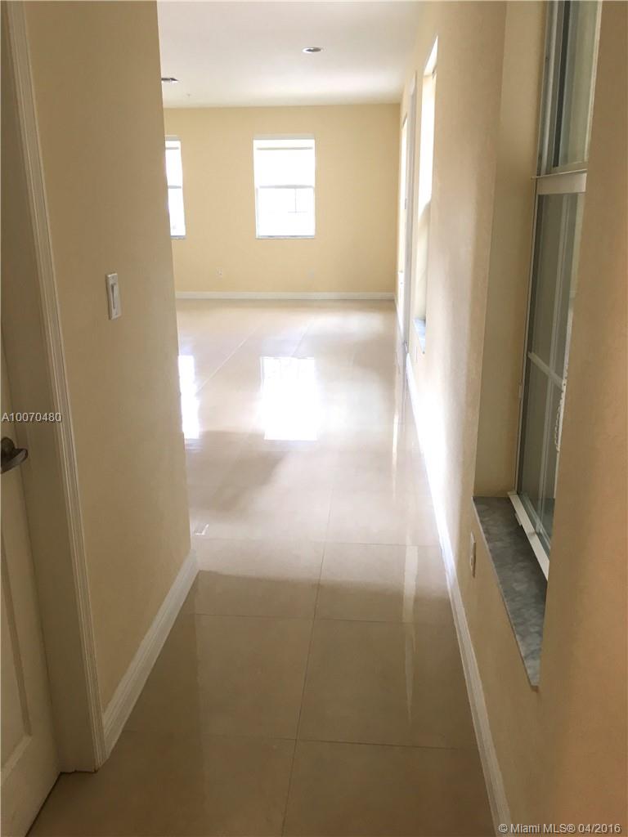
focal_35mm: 29
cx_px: 314
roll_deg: +0.3
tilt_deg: -16.9
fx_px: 701
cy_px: 418
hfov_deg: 48.2
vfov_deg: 61.7
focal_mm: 4.15
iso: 50
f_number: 2.2
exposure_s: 1/30
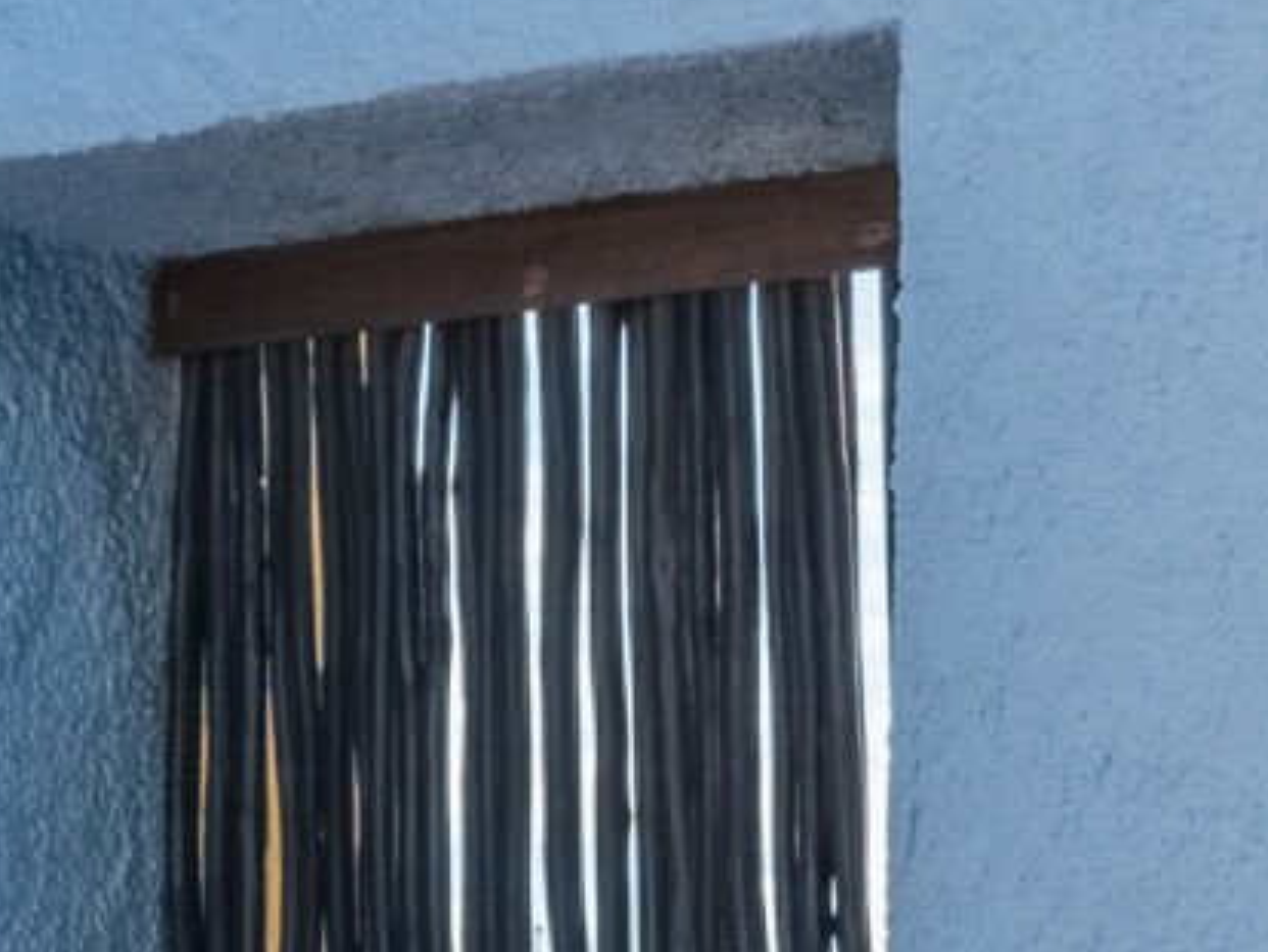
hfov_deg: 11.2
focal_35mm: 173
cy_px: 1625
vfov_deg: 8.3
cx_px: 1603
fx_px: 6341
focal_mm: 15.9
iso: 500
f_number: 9
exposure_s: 1/3200
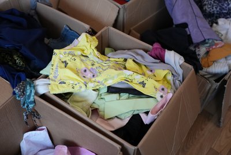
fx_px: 257
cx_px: 116
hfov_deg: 48.4
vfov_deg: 33.4
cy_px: 78
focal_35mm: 40
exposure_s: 1/400
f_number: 2.8
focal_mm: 40
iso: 6400
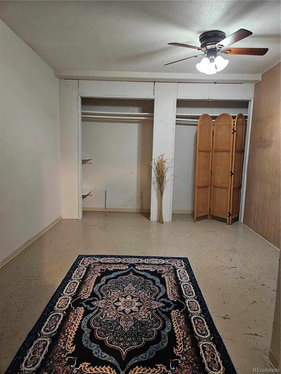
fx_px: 249
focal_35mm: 23
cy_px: 187
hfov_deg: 58.9
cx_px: 140
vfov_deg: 73.9
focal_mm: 5.4
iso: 640
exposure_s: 1/40
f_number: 1.8
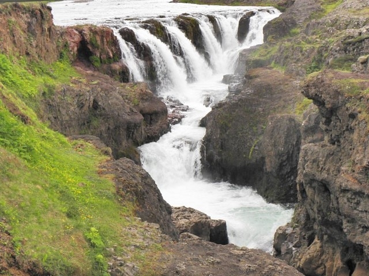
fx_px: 895
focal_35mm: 84
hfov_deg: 23.3
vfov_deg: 17.6
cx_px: 184
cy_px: 138
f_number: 6.3
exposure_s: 1/60
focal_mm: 15.11
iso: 64
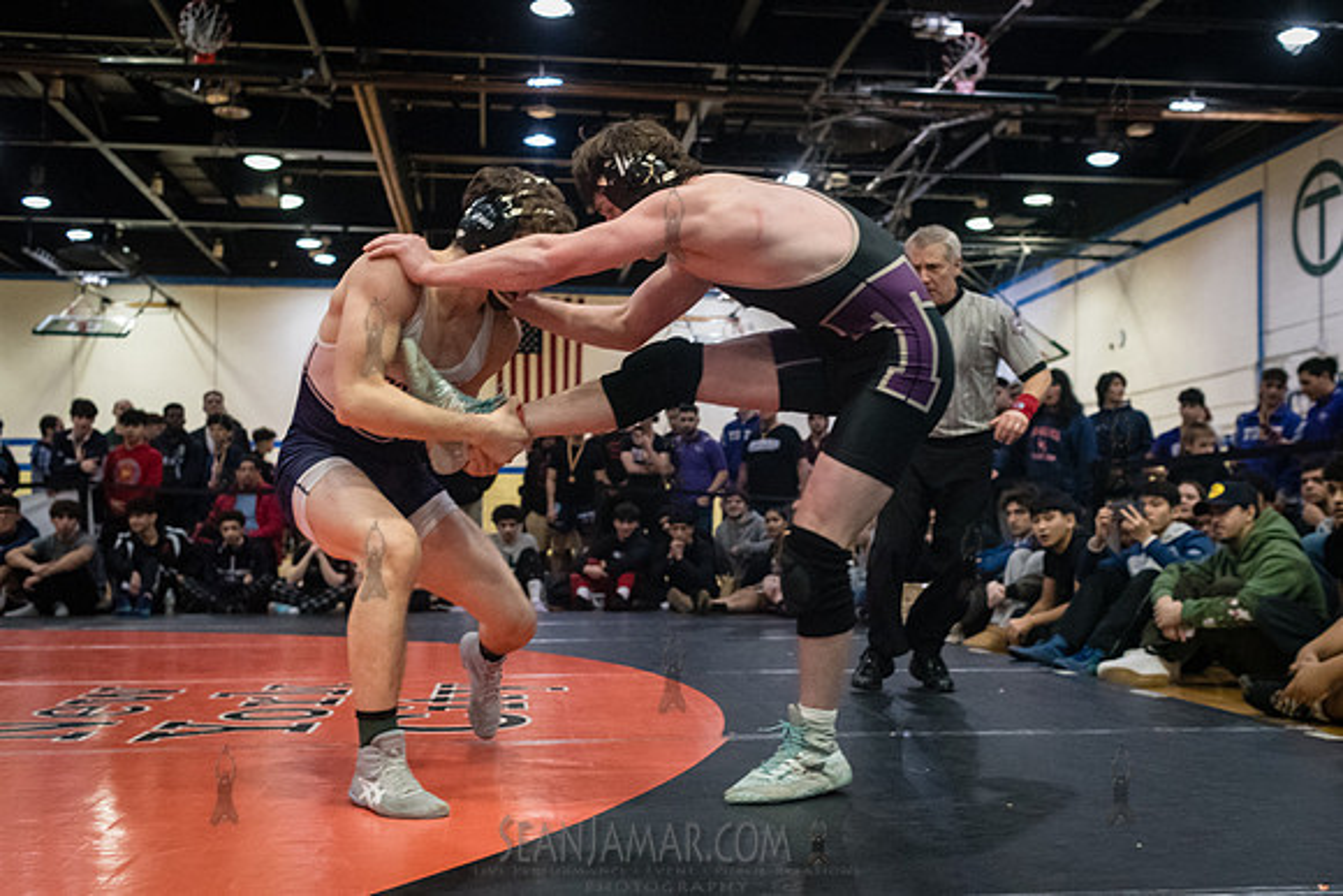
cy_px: 478
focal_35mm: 39
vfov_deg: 33.9
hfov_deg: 49.1
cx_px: 706
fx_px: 1471
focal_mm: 35
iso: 8000
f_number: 4
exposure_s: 1/400
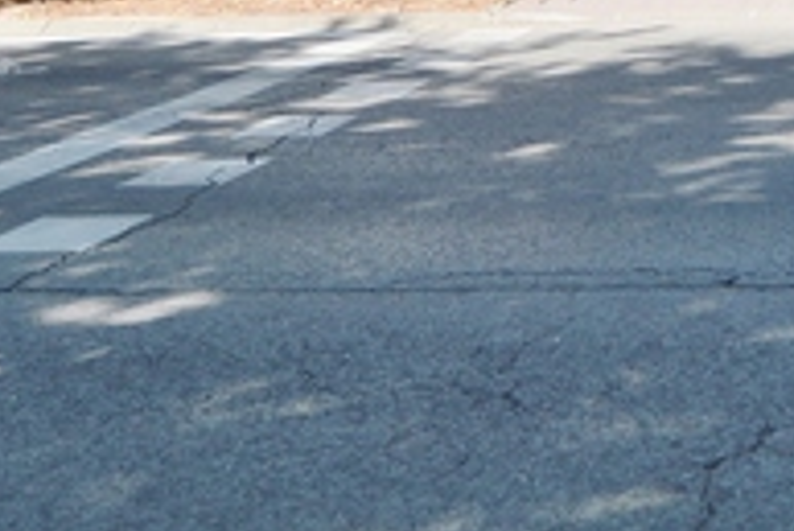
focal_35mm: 62
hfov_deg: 28.8
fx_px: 1368
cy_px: -78
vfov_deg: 20.7
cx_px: 905
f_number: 6.3
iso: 100
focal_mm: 10
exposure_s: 1/160
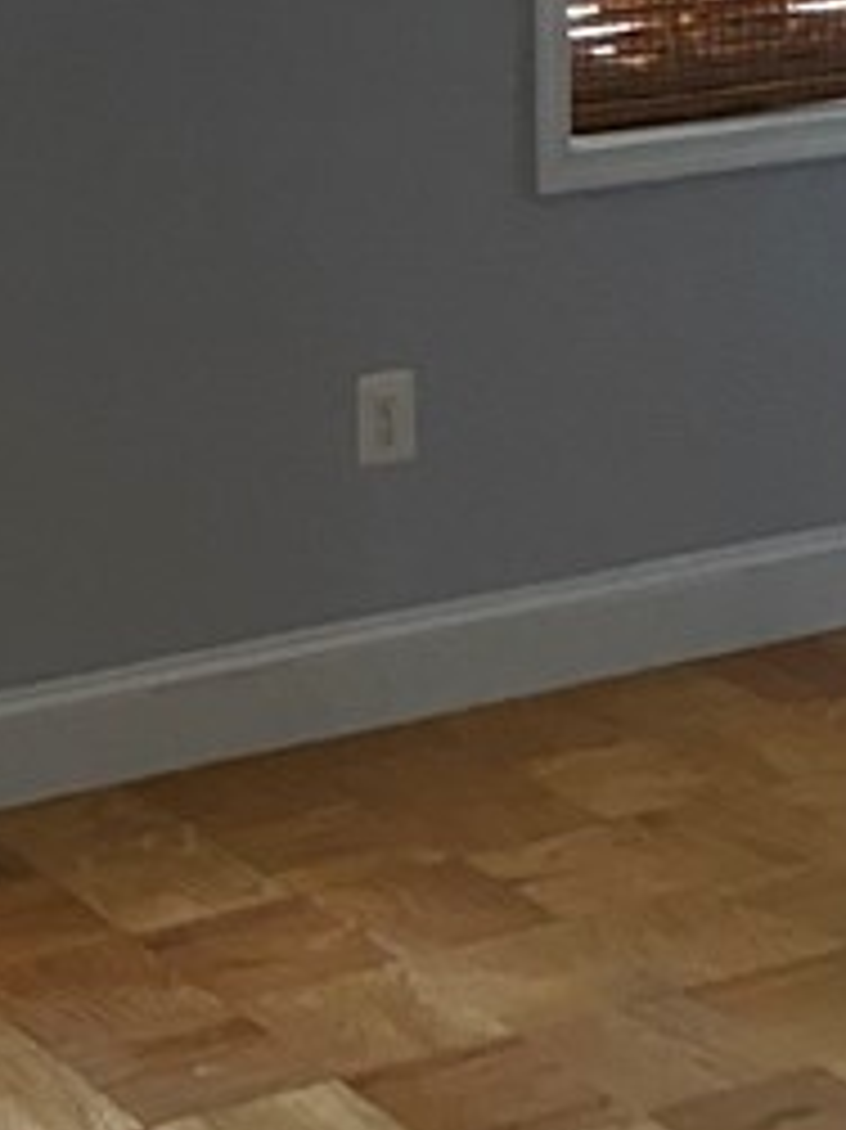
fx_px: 3457
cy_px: 338
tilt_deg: -11.1
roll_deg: +2.0
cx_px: 108
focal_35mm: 106
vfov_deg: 18.5
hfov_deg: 13.8
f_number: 1.8
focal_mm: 4.25
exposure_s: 1/30
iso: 640
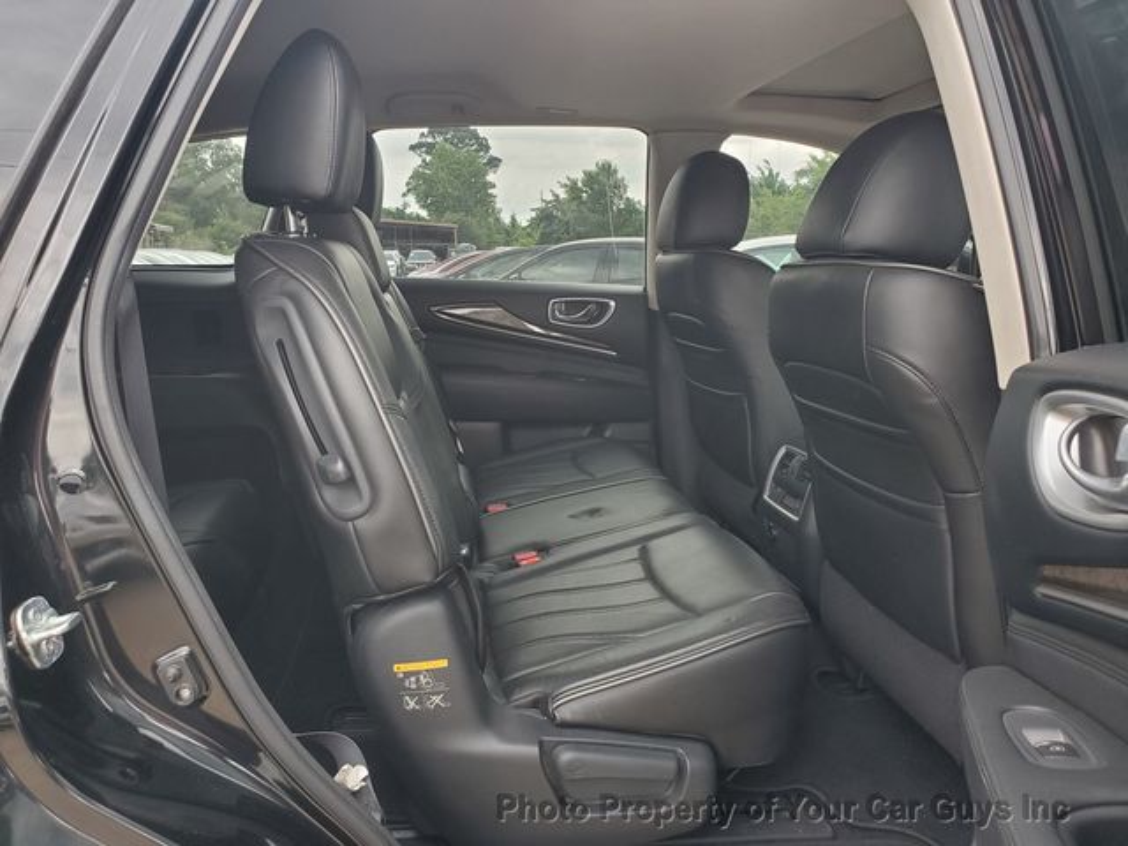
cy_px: 423
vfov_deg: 53.1
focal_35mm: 26
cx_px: 564
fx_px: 847
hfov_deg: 67.3
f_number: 2.4
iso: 64
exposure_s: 1/120
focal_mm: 4.3
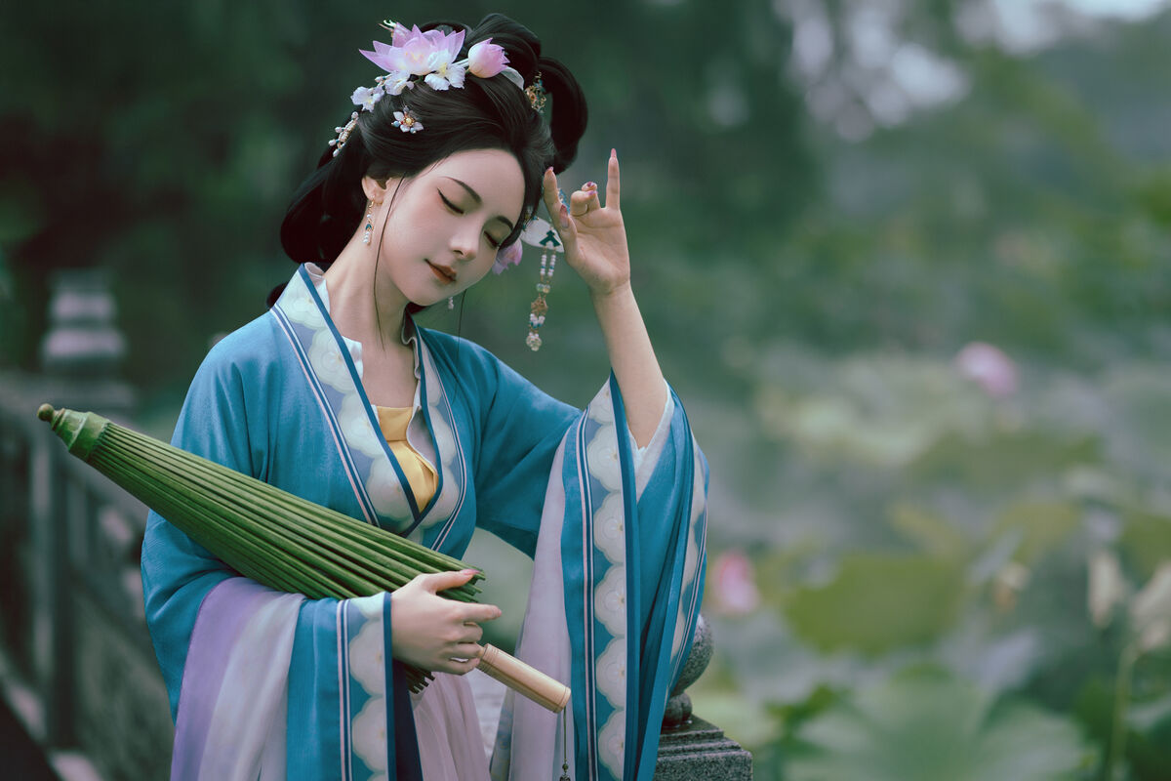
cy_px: 390
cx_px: 586
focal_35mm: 85
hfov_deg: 23.9
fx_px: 2765
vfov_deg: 16.1
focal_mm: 85
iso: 200
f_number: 2
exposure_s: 1/1000
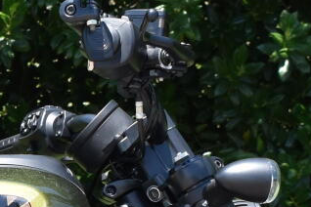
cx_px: -188
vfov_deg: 4.2
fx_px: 2773
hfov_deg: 6.3
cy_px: 345
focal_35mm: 321
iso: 180
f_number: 8
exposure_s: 1/250
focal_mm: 34
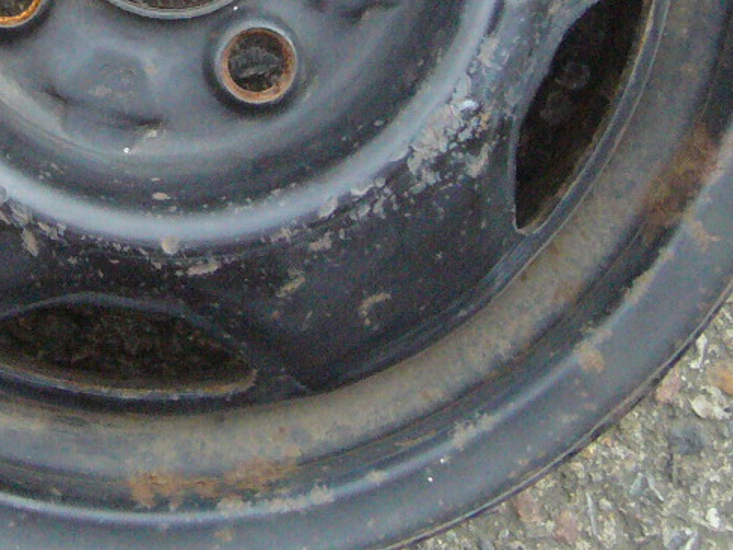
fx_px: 1948
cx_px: 152
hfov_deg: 21.1
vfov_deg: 15.5
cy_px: -99
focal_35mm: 92
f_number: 2.8
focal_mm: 5.8
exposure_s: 1/250
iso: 400
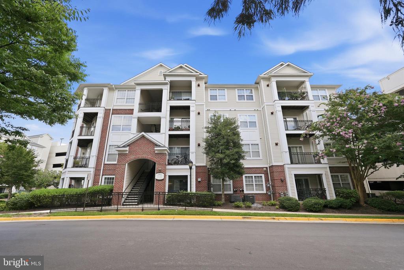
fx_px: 180
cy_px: 135
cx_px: 202
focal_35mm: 16
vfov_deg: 73.8
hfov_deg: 96.7
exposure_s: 1/160
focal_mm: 16
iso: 80
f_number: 6.3
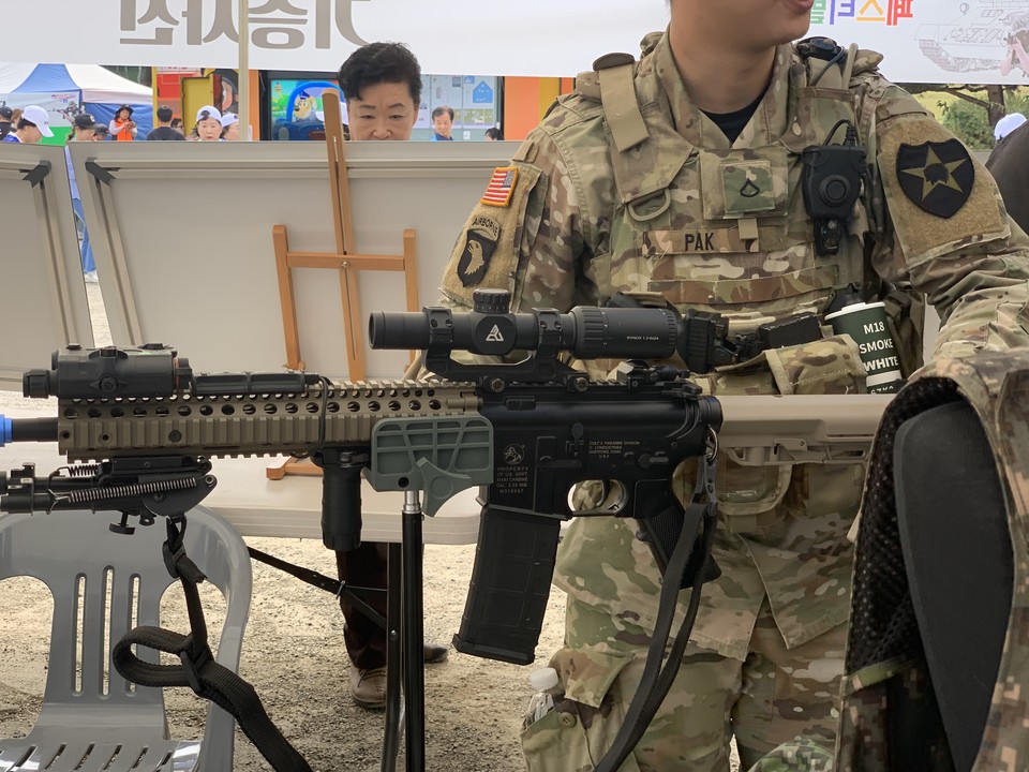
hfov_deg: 36.8
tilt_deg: -7.7
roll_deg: -0.6
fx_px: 1546
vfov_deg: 28.0
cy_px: 386
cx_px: 514
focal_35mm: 52
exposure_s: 1/210
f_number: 2.4
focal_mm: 6
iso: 16
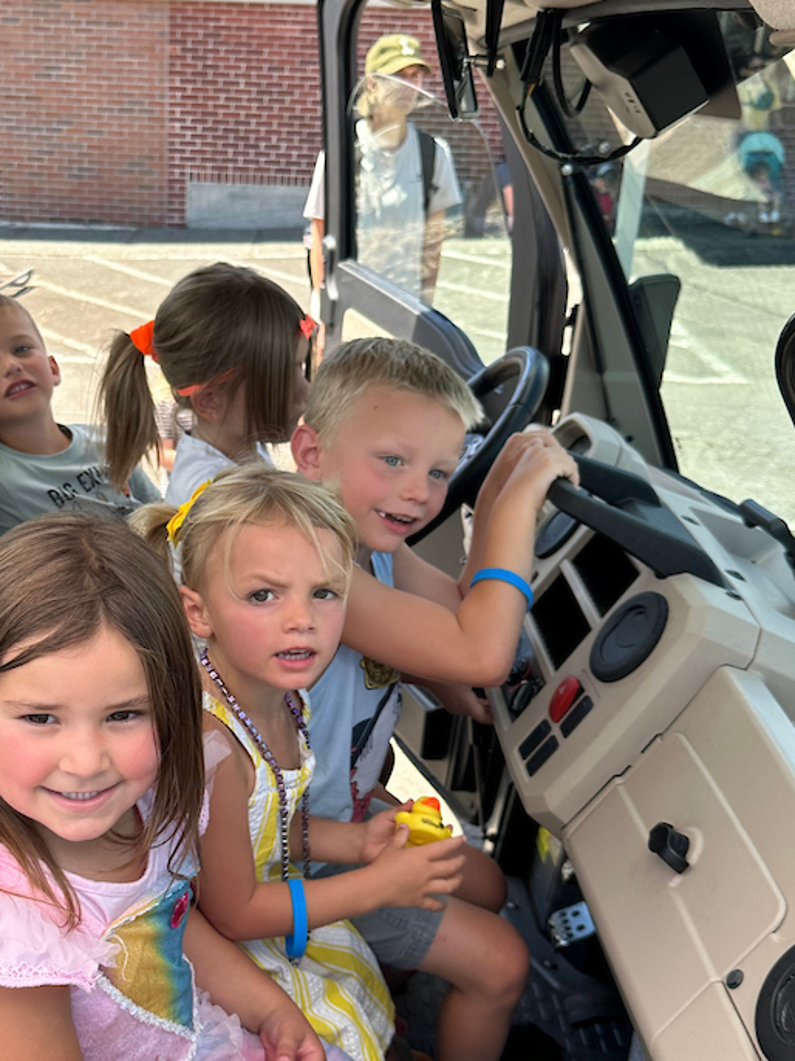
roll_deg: -4.0
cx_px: 246
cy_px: 631
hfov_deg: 33.9
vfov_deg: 44.6
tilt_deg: -24.1
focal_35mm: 42
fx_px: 1287
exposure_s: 1/663
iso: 80
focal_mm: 6.86
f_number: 1.78
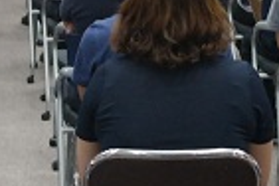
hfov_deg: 11.2
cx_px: 125
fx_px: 1418
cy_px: -57
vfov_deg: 7.4
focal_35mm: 183
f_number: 4
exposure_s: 1/50
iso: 1600
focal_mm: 28
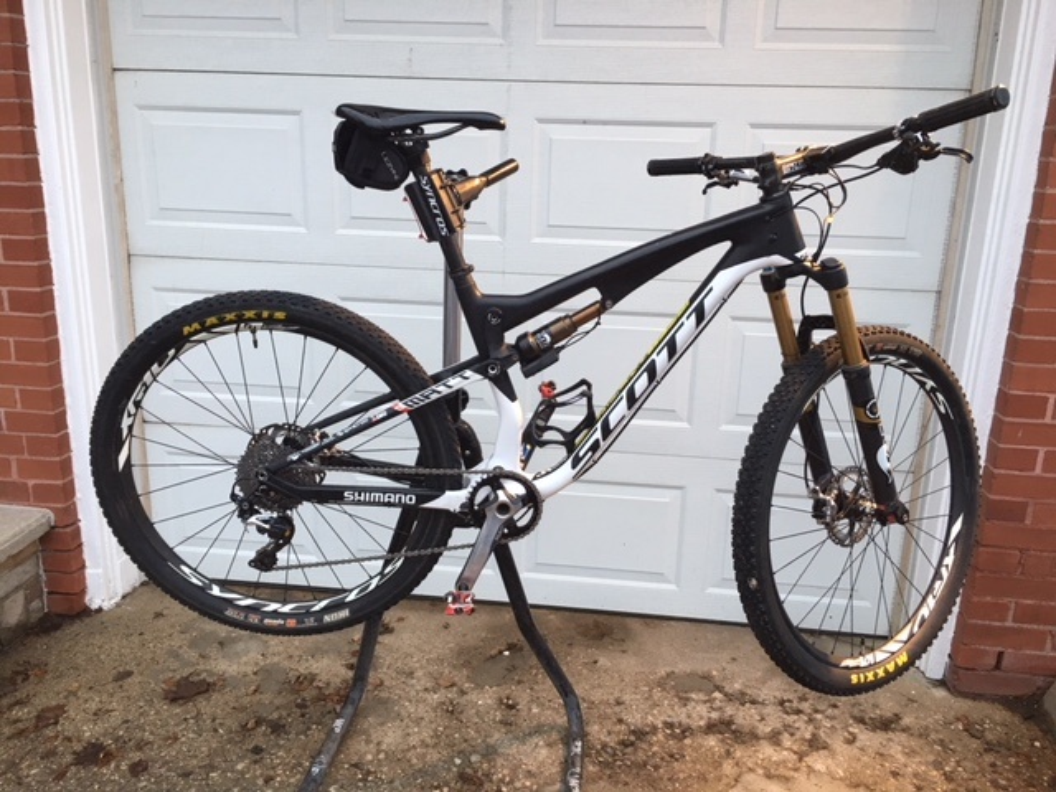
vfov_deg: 48.2
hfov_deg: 61.7
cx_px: 528
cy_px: 396
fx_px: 885
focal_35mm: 29
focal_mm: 4.15
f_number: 2.2
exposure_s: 1/15
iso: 32
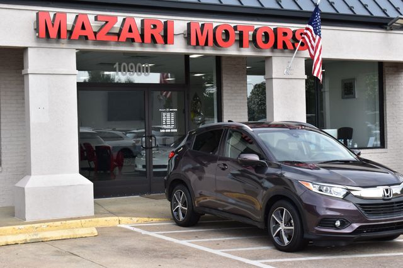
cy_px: 134
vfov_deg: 20.1
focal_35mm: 68
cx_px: 202
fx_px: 755
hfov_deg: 29.9
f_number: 10
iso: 400
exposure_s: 1/320
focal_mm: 45
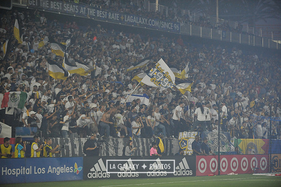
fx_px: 936
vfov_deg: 11.4
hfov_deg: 17.1
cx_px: 140
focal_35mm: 120
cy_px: 94
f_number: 3.2
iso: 3200
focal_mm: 120
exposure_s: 1/2500
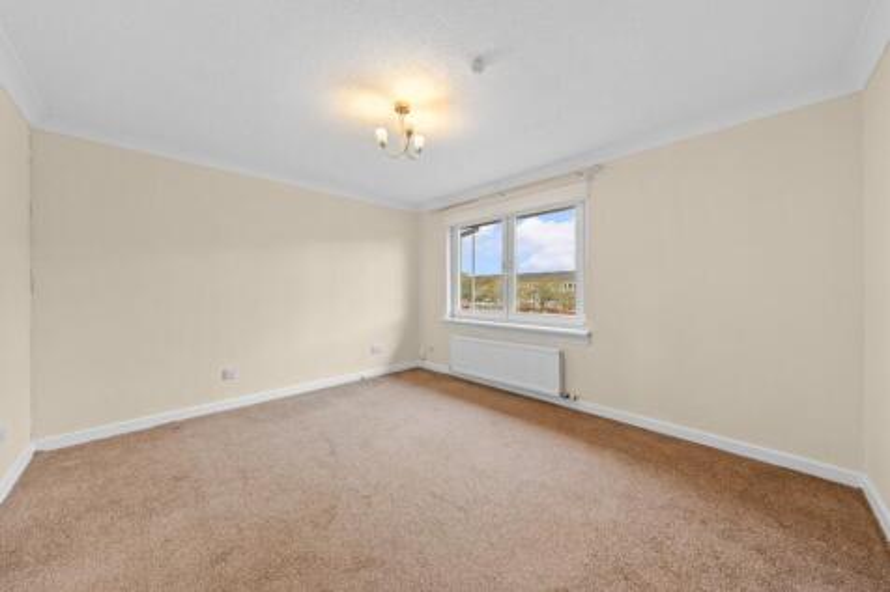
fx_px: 297
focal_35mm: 12
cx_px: 445
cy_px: 296
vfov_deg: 90.0
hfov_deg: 112.6
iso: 800
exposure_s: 1/13
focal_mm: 12
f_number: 4.5
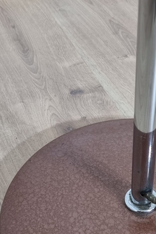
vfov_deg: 27.0
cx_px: 151
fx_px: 468
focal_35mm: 72
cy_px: 216
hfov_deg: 18.5
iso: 125
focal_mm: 6.7
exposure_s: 1/100
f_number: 1.8
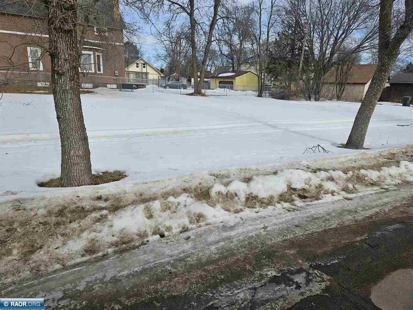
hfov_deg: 73.9
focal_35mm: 23
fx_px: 274
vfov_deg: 58.9
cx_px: 206
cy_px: 155
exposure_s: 1/1709
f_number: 1.8
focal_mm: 5.4
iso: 25
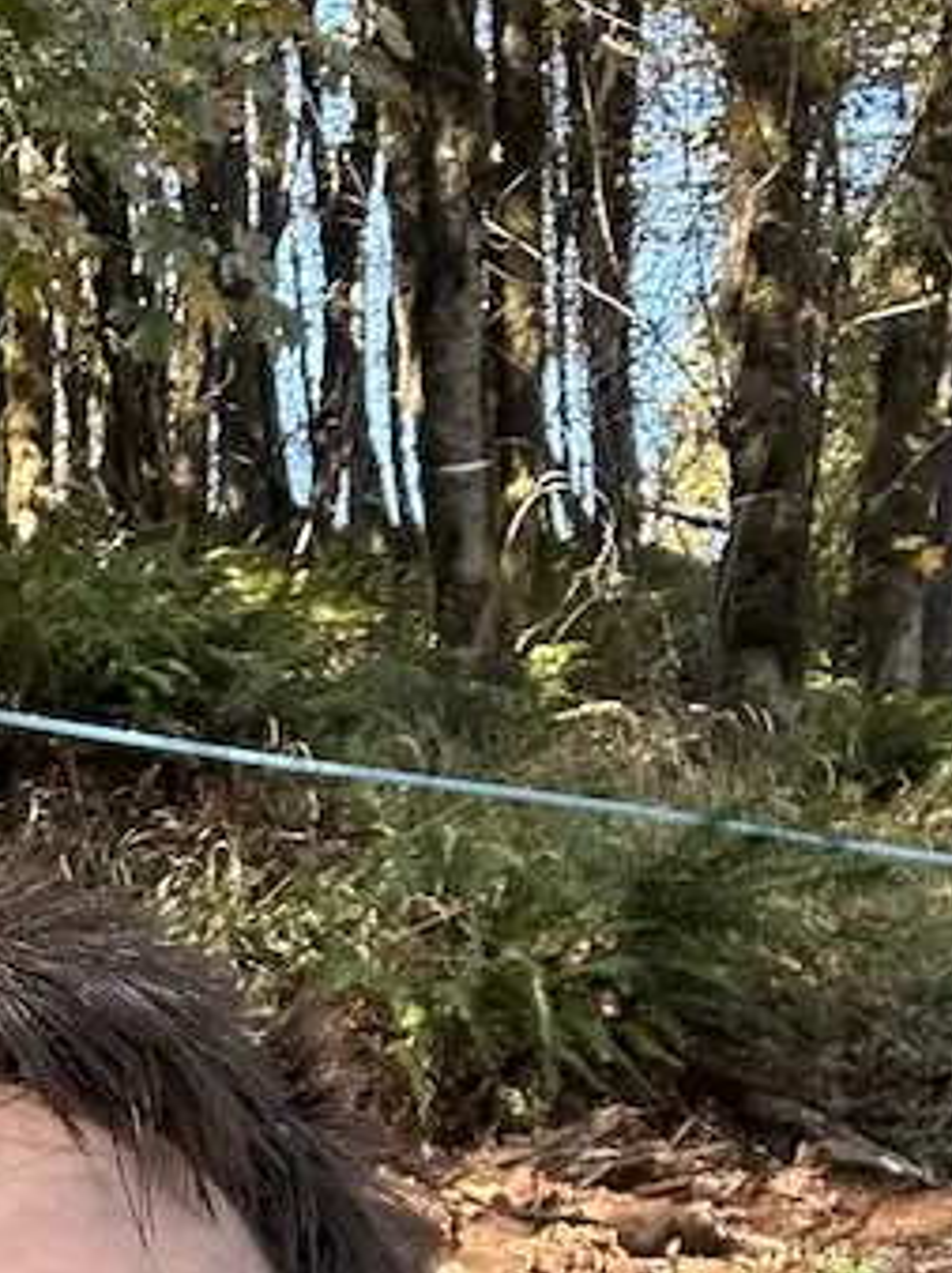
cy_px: 1435
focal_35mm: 80
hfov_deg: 18.1
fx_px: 2937
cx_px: 115
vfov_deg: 22.9
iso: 25
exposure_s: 1/121
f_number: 1.9
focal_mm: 2.69
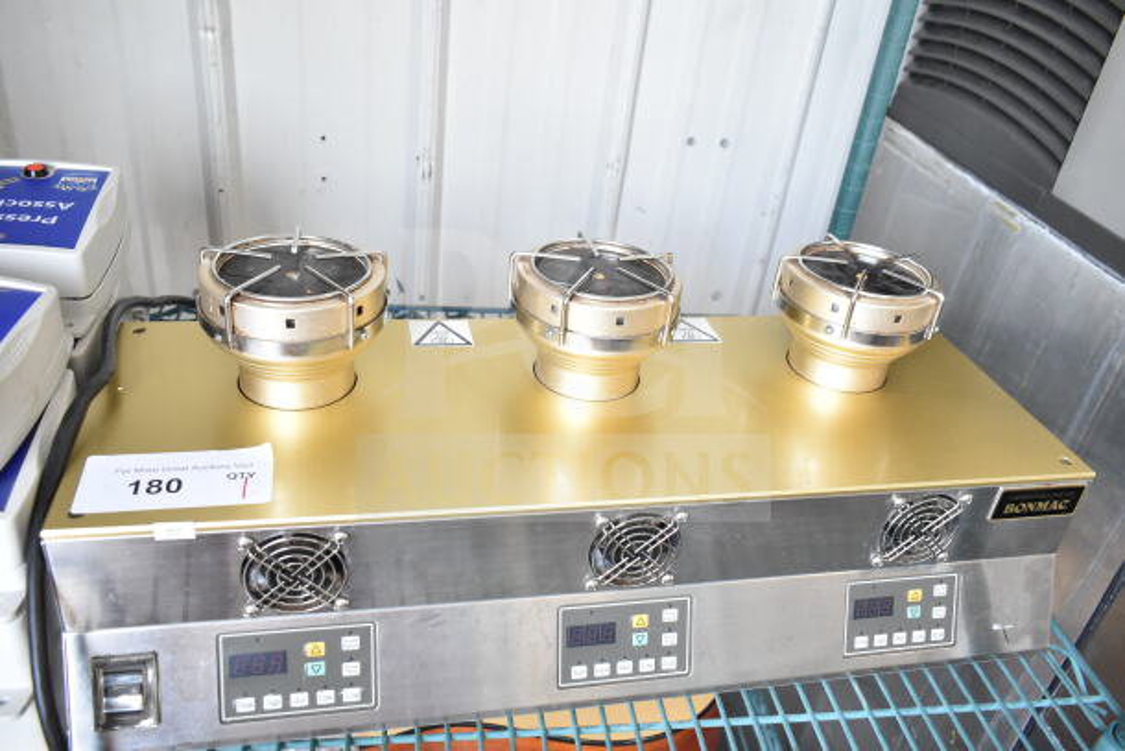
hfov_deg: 61.9
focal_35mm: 30
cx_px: 562
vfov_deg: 43.6
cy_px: 376
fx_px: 938
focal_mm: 20
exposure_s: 1/125
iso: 1600
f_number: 5.6
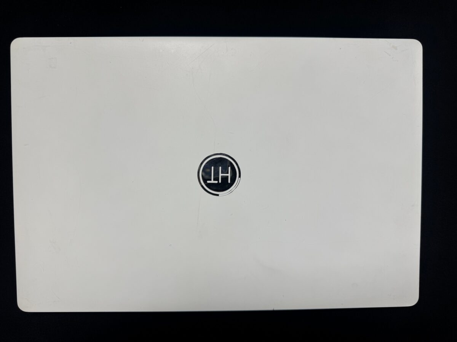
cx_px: 228
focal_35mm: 24
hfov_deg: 71.6
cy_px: 171
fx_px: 317
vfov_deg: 56.8
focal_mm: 6.76
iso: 64
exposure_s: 1/100
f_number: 1.78
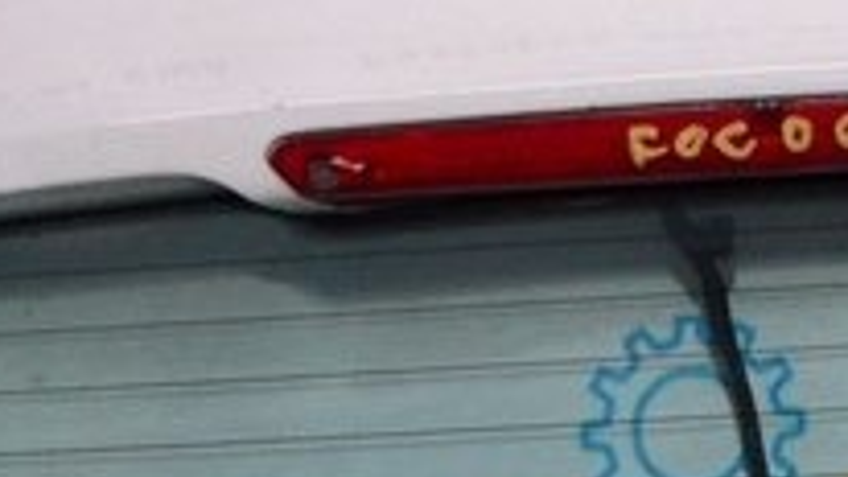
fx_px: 3509
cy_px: 1388
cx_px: 832
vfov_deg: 7.0
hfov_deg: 13.6
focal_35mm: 156
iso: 1600
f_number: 8
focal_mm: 20
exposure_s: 1/200
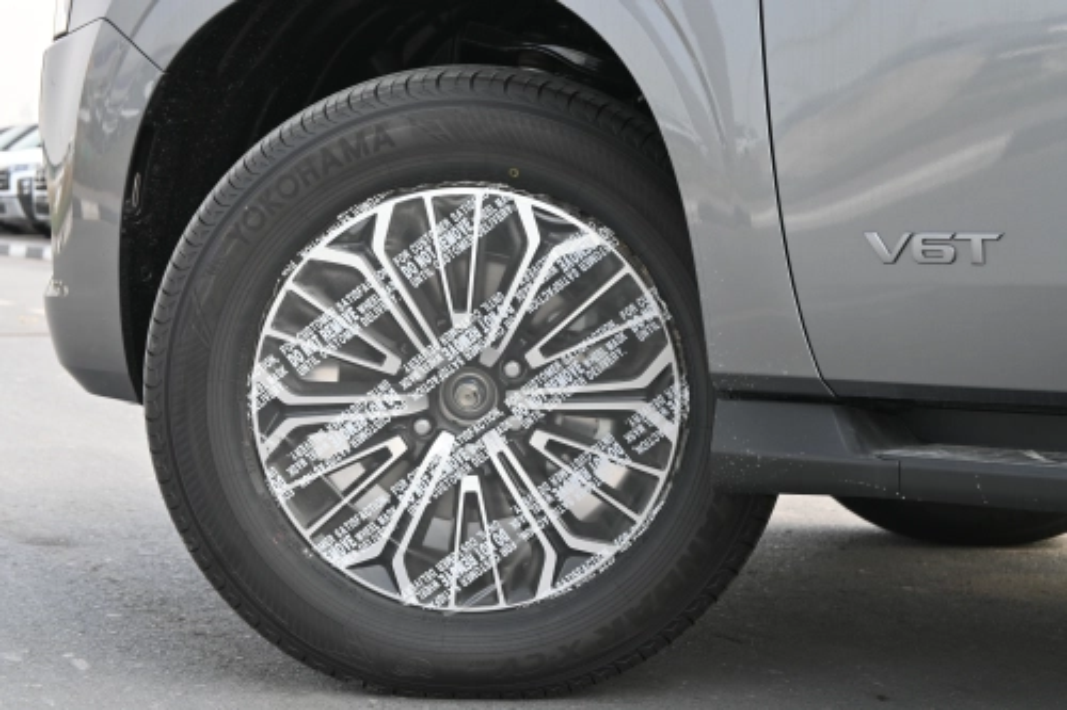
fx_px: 2222
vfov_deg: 18.2
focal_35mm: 75
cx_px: 534
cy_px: 355
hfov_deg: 27.0
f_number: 6.3
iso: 200
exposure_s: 1/250
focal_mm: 50
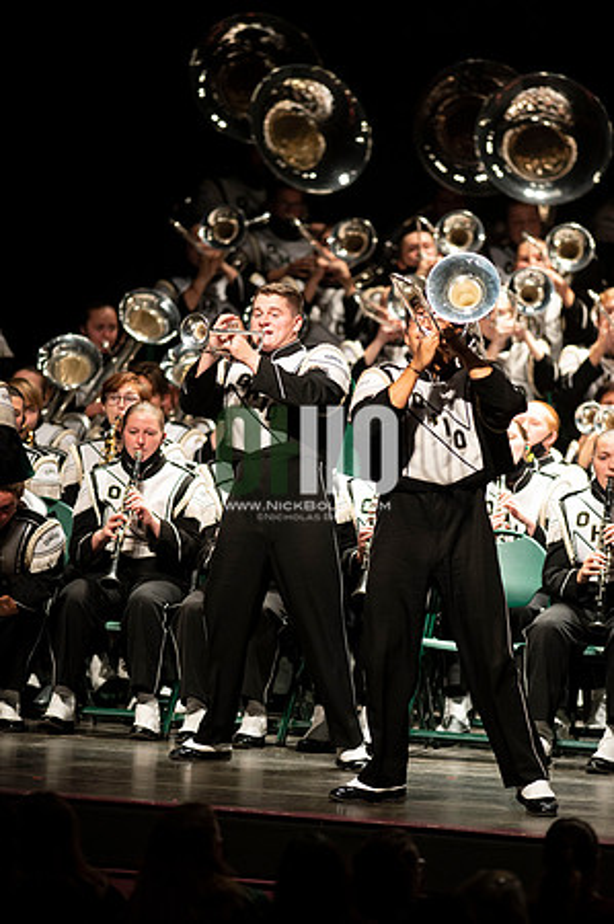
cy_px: 462
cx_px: 307
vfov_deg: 6.9
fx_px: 7692
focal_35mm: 300
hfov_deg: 4.6
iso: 3200
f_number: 2.8
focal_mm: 300
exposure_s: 1/500
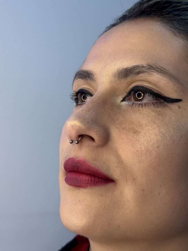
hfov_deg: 30.3
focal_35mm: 48
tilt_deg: +2.8
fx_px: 348
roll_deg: -4.1
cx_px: 94
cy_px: 126
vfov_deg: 39.7
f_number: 1.78
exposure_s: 1/374
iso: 64
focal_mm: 6.76
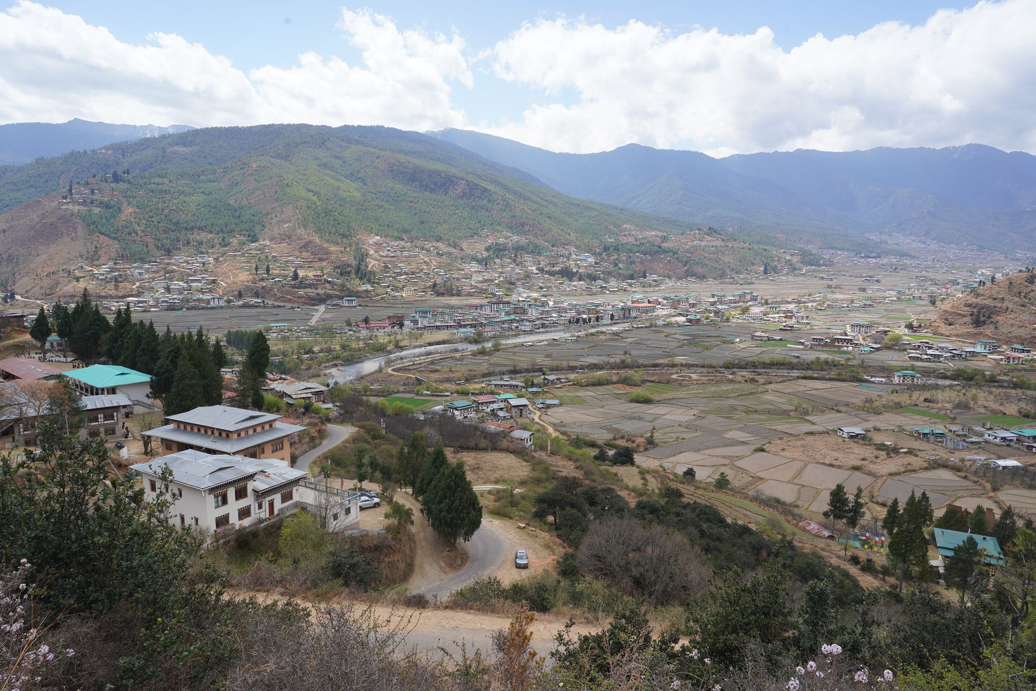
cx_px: 518
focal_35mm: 24
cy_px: 346
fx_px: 691
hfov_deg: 73.7
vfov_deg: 53.1
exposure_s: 1/100
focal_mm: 24
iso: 100
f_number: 13
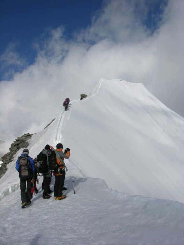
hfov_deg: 40.7
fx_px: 248
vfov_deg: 52.6
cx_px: 92
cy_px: 122
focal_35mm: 35
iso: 50
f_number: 8
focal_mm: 8.9
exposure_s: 1/372
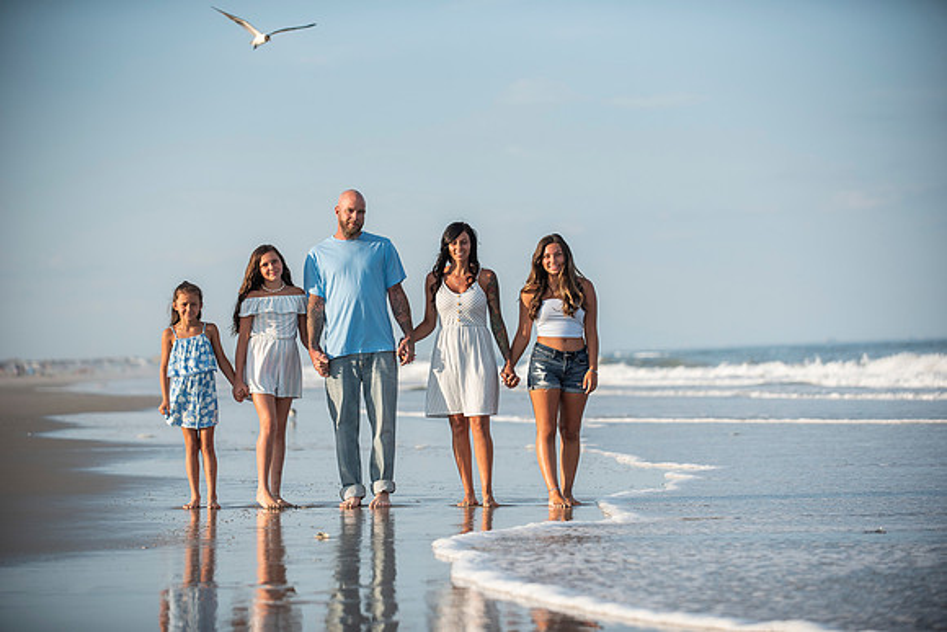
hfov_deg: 17.6
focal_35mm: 116
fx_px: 3052
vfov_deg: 11.8
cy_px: 316
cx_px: 474
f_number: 3.2
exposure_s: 1/4000
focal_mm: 116
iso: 250
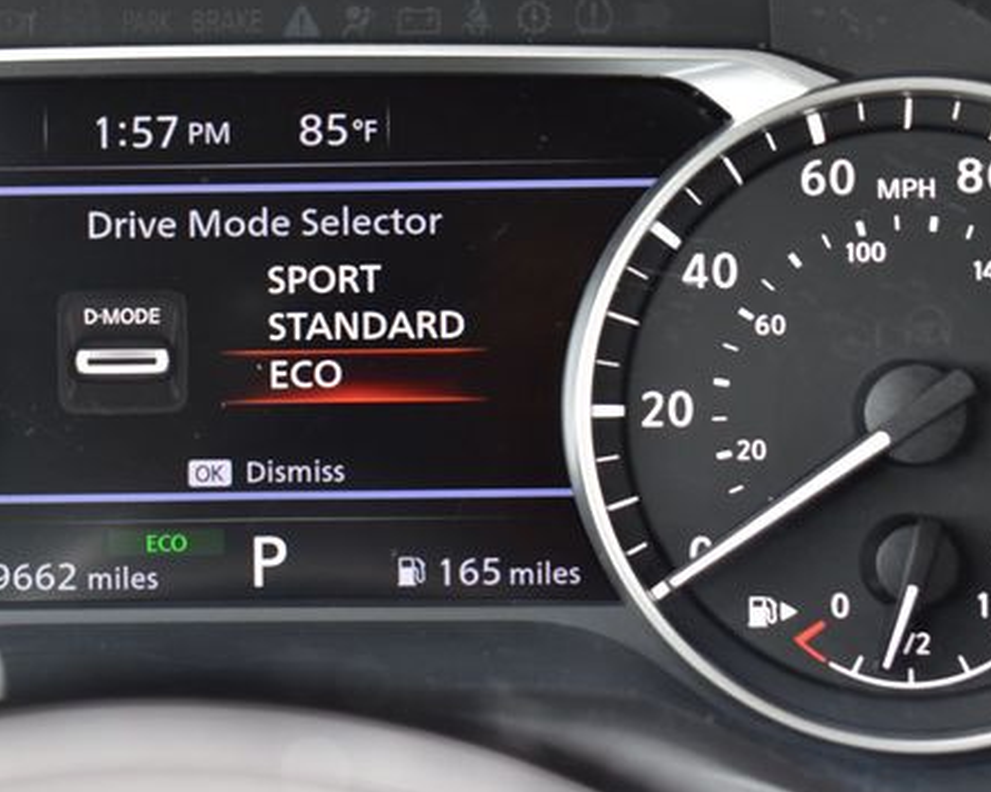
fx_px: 3305
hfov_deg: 17.0
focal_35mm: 113
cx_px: 318
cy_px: 360
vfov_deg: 13.7
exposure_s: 1/20
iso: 400
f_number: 6.3
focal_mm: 55
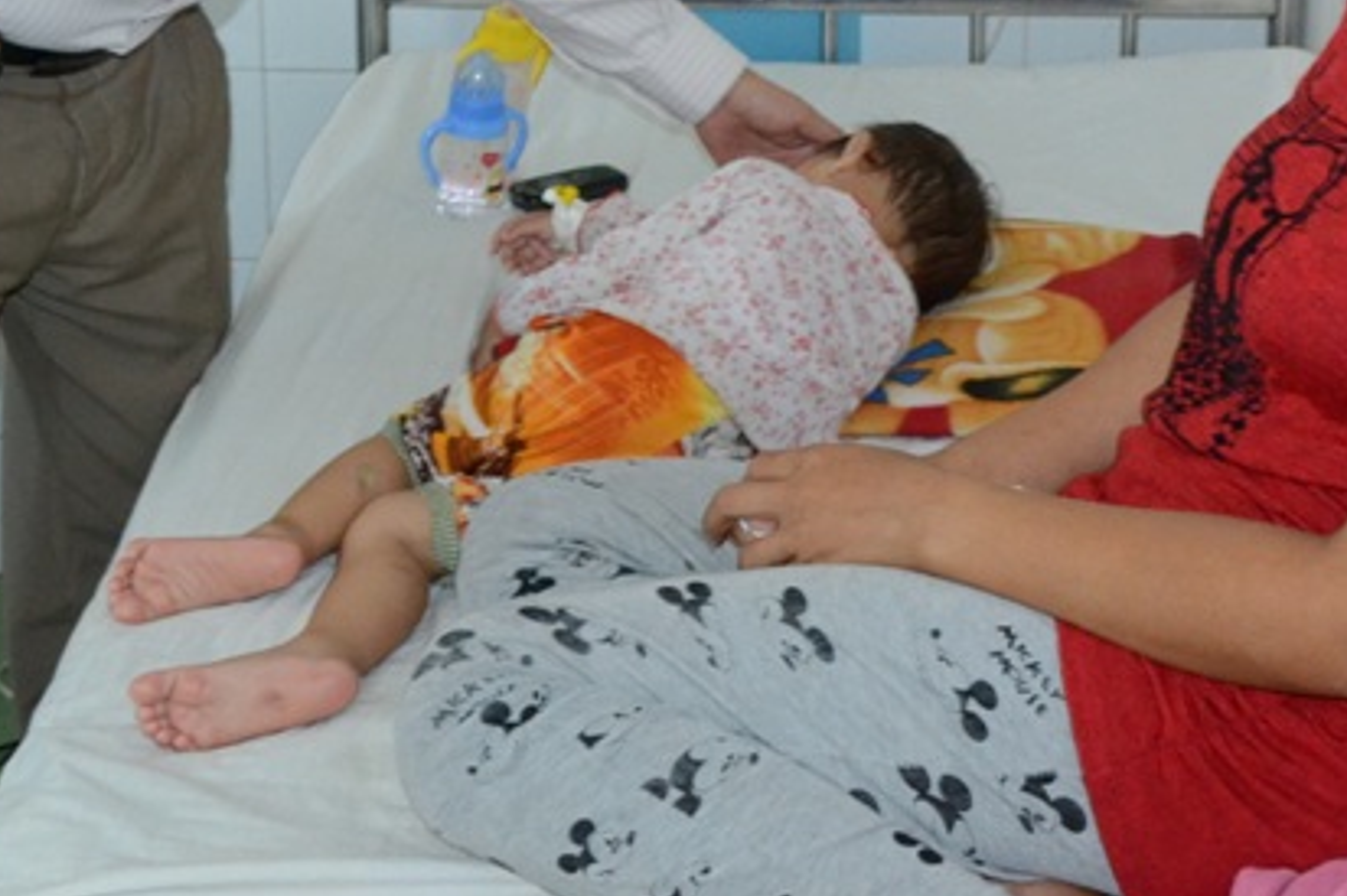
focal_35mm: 67
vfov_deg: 19.3
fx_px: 2506
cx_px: 786
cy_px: -142
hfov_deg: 30.0
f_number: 6.3
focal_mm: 18
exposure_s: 1/25
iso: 1600
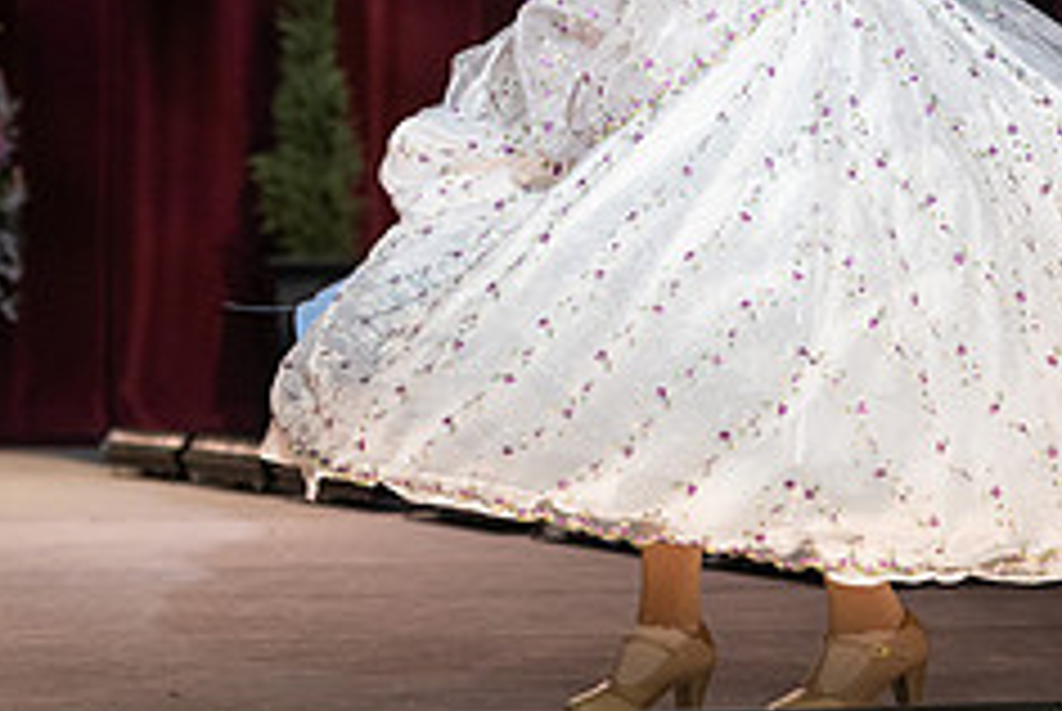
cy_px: -55
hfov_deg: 9.9
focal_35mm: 207
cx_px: 689
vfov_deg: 6.6
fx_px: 6114
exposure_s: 1/800
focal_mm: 70
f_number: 2.8
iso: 640
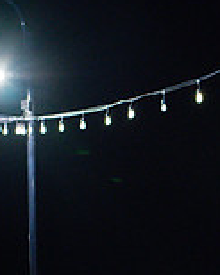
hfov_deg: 15.7
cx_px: 227
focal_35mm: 96
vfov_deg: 19.4
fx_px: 782
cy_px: 277
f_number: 3.2
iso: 2000
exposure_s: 1/200
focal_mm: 35
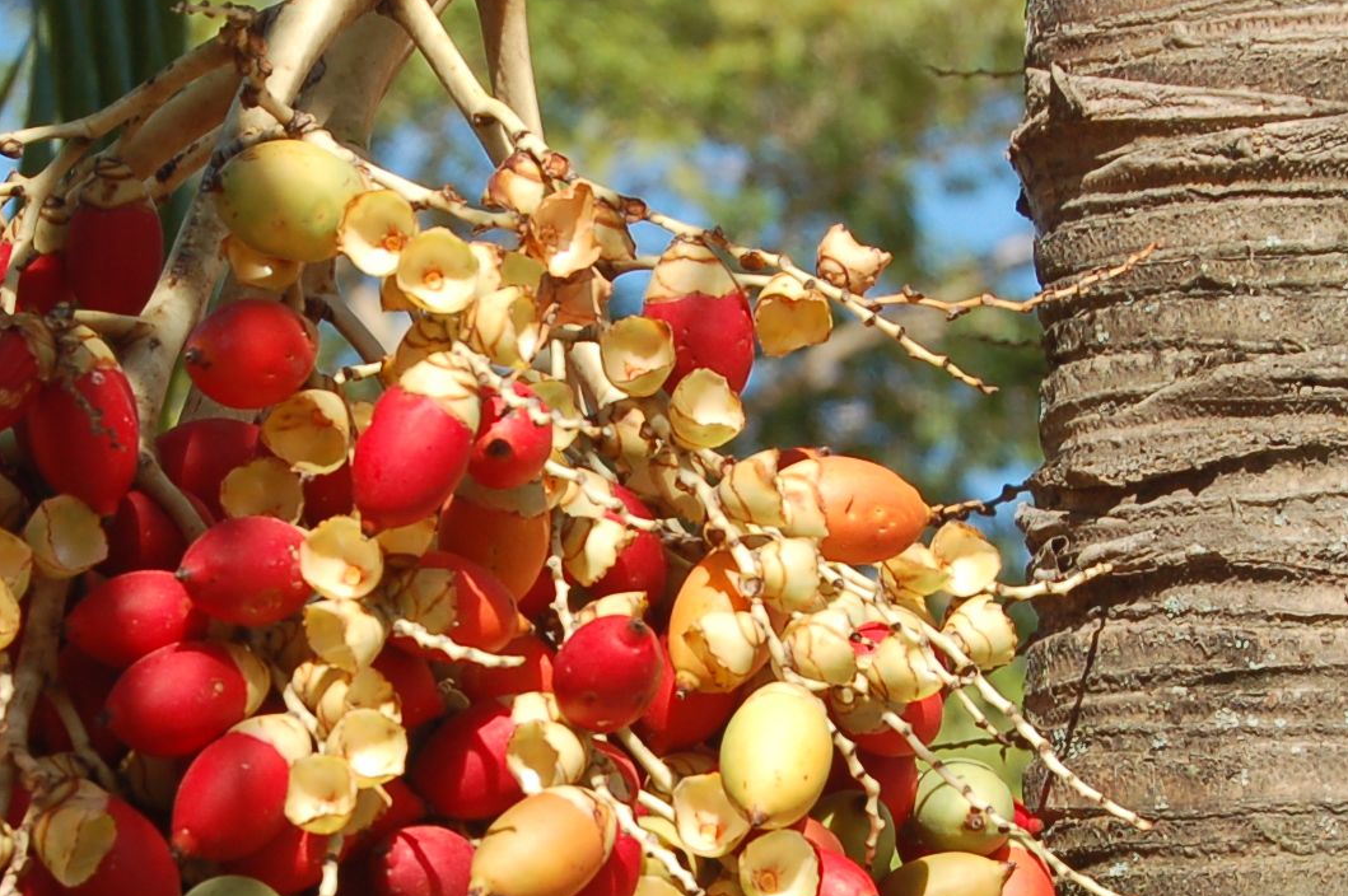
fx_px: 7332
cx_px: 406
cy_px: 820
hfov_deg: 10.5
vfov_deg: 7.0
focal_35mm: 196
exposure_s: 1/320
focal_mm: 46
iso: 200
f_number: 9
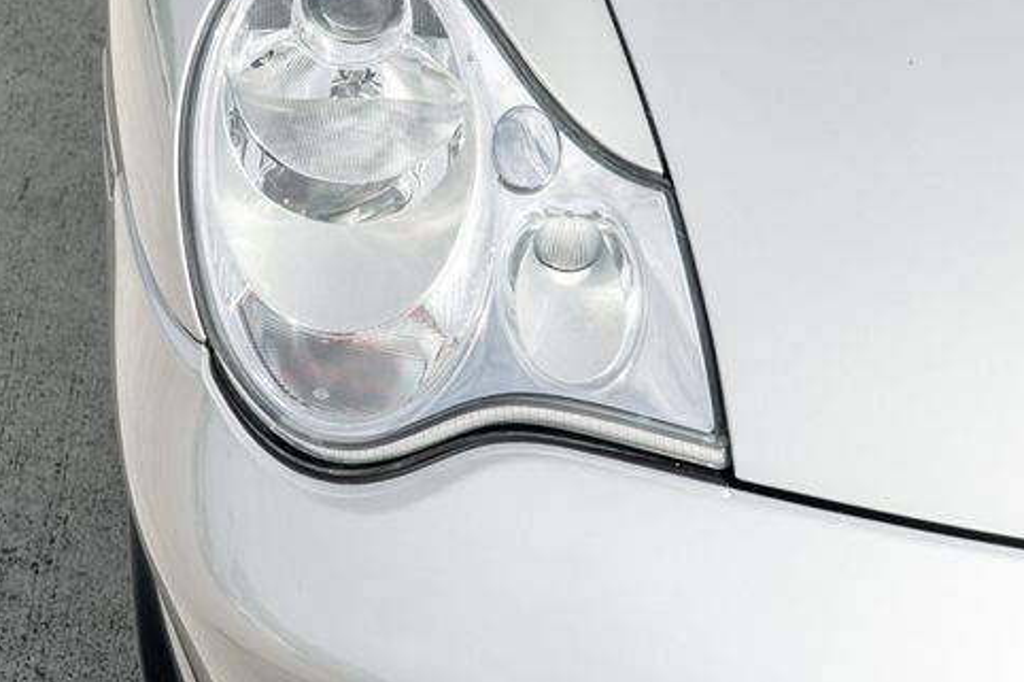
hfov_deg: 27.7
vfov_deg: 18.6
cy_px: 234
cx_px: 465
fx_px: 2076
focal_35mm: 73
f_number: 8
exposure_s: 1/160
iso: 200
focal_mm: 55
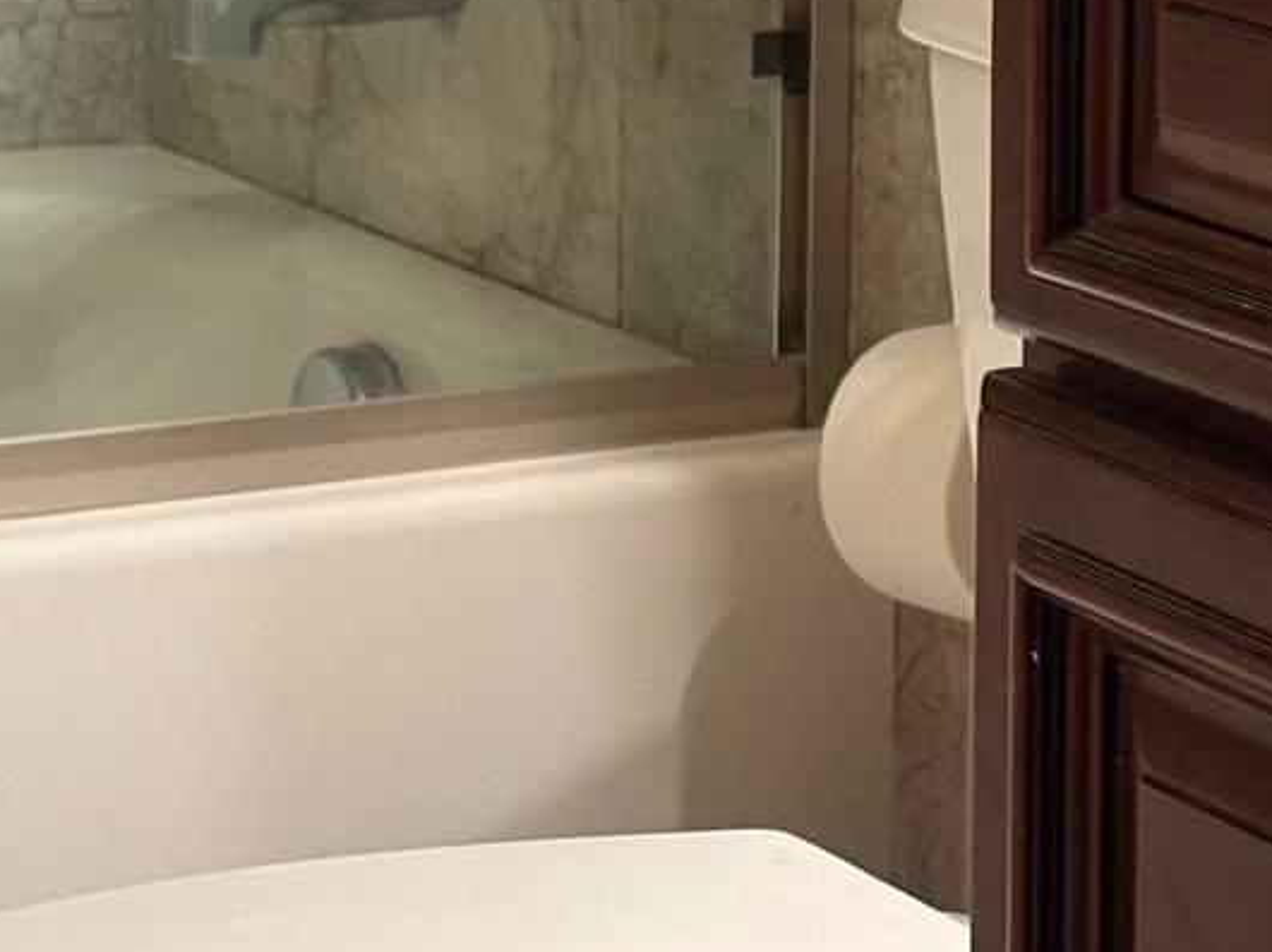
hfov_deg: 9.8
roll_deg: -0.2
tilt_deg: -8.1
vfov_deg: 7.3
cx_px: 710
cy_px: -209
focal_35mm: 201
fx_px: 7383
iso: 125
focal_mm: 5.96
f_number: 1.6
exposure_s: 1/40
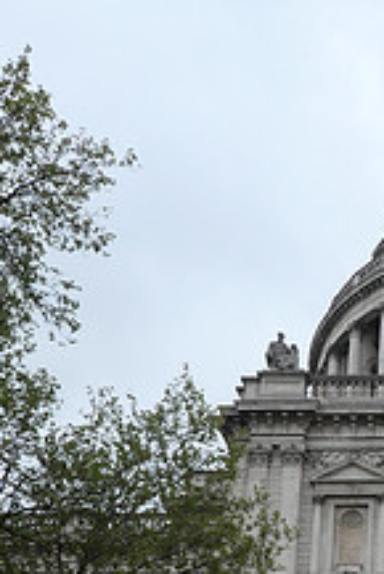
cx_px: 507
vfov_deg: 28.7
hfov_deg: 19.5
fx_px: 1022
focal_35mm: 64
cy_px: 619
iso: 200
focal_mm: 8.8
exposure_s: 1/500
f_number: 3.3
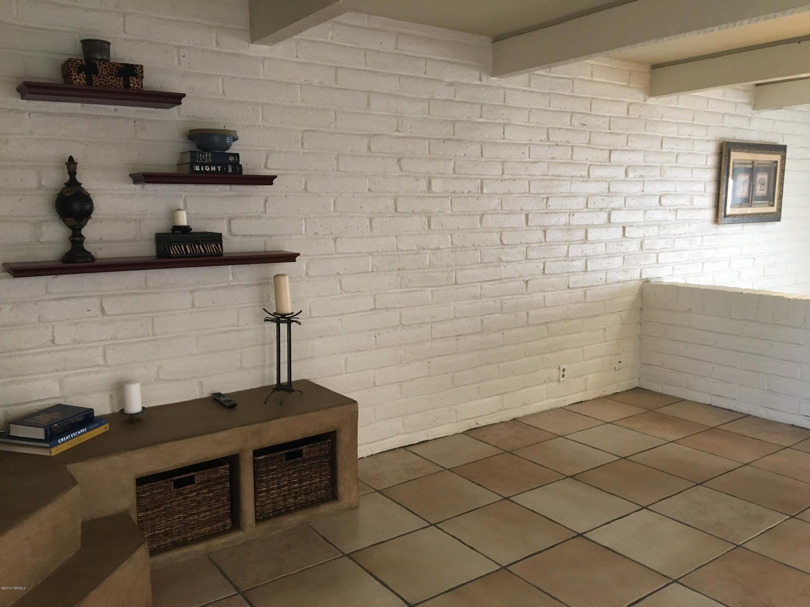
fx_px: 679
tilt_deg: -9.0
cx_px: 405
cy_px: 304
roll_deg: +0.4
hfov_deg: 61.7
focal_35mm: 29
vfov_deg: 48.2
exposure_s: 1/30
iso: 125
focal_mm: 4.15
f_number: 2.2
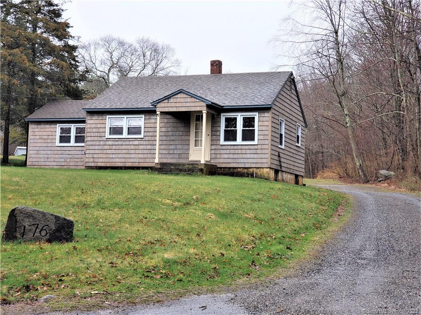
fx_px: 632
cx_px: 210
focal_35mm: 52
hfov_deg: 36.8
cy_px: 158
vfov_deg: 28.0
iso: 32
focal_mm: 6
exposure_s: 1/70
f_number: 2.4
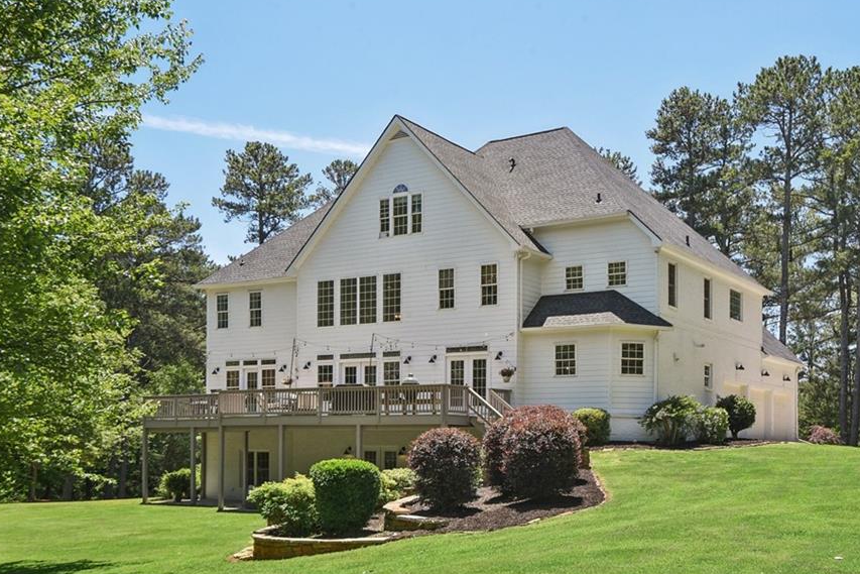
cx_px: 476
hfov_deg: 46.3
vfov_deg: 31.9
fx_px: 1003
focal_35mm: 42
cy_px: 282
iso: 400
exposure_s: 1/250
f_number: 8
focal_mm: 35
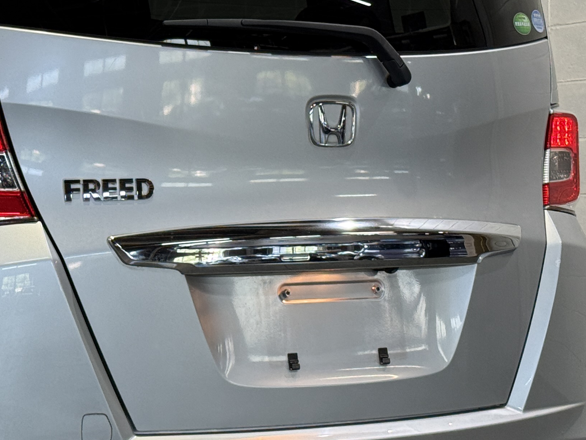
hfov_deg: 16.3
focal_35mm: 119
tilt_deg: +0.3
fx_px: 2015
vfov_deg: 12.5
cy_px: 197
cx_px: 34
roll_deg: +0.1
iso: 80
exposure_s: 1/60
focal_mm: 6.76
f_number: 1.78
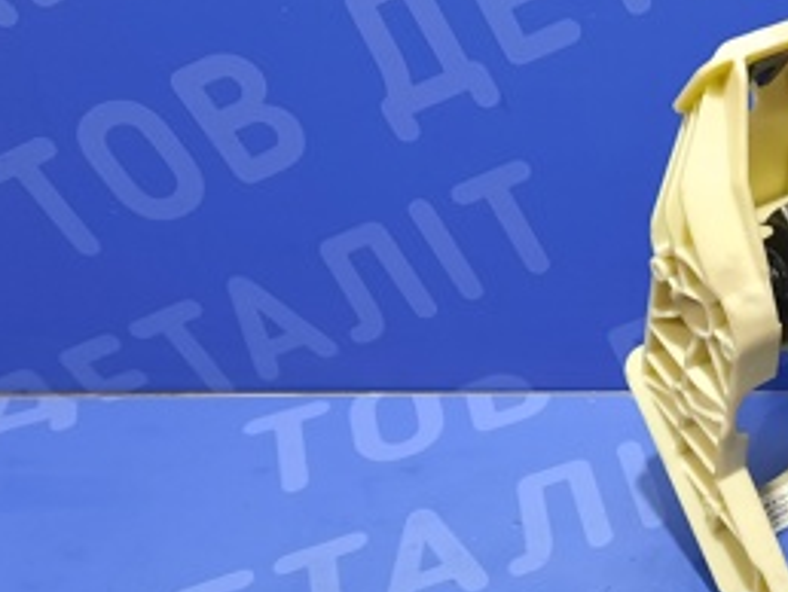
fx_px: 1413
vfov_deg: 23.5
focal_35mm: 62
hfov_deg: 28.1
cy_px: 415
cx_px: 889
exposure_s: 1/25
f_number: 2
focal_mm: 4.6
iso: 320
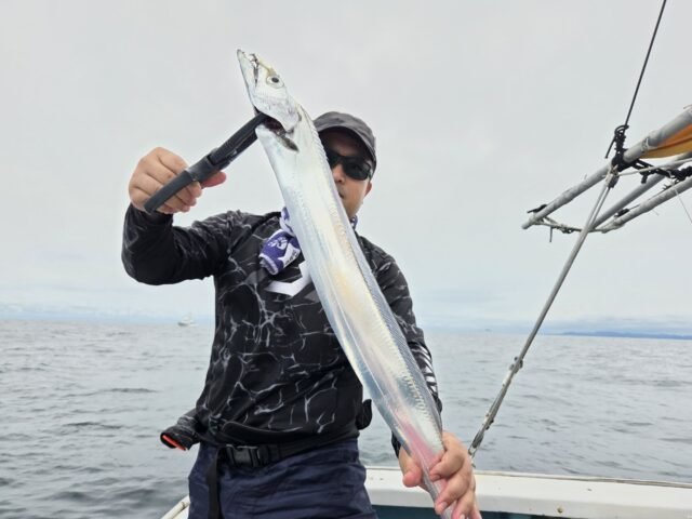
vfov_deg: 58.9
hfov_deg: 73.9
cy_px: 260
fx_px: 460
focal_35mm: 23
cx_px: 346
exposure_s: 1/5127
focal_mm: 5.4
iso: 80
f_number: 1.8
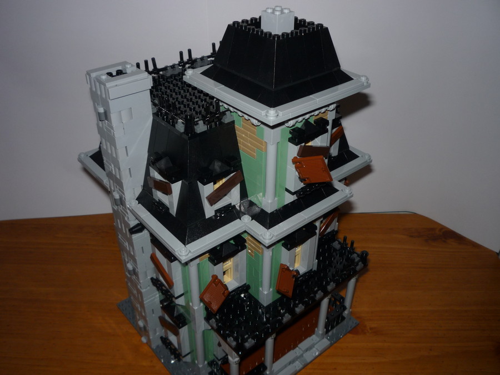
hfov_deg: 56.8
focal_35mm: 32
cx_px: 250
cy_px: 188
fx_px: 462
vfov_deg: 44.2
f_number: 4
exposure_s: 1/30
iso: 100
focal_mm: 5.2
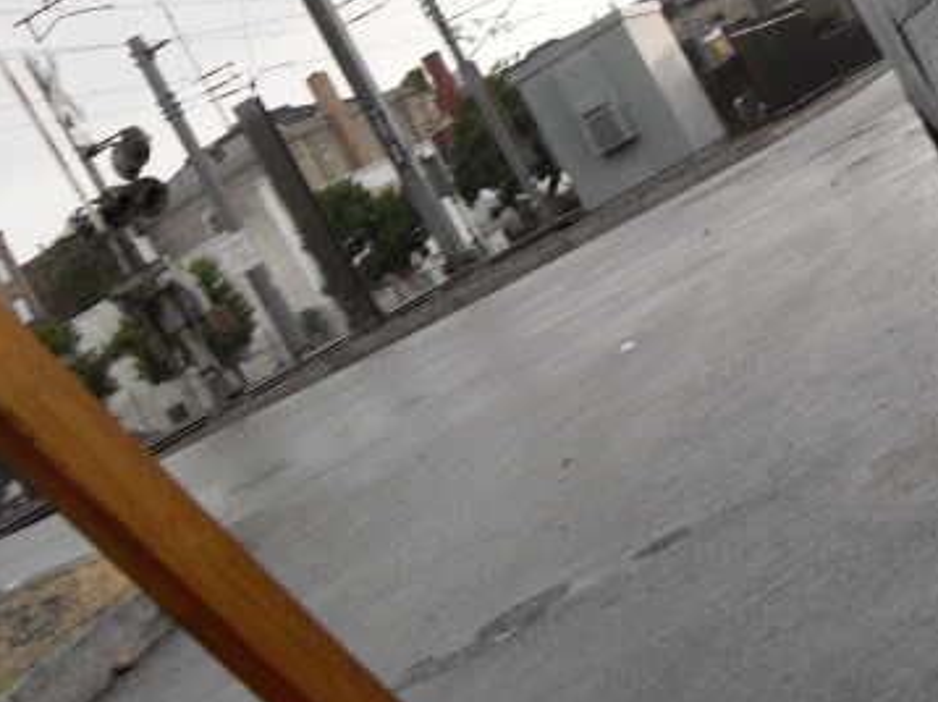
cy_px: 176
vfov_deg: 19.2
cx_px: 831
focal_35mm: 76
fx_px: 2058
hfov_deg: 25.0
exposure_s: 1/45
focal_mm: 6.3
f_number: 2.8
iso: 100
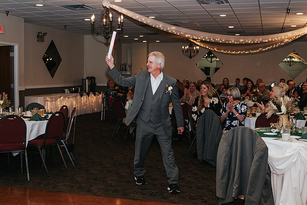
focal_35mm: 48
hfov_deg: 41.0
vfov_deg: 27.9
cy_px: 110
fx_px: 411
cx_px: 150
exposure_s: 1/200
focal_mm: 35
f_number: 3.2
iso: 800
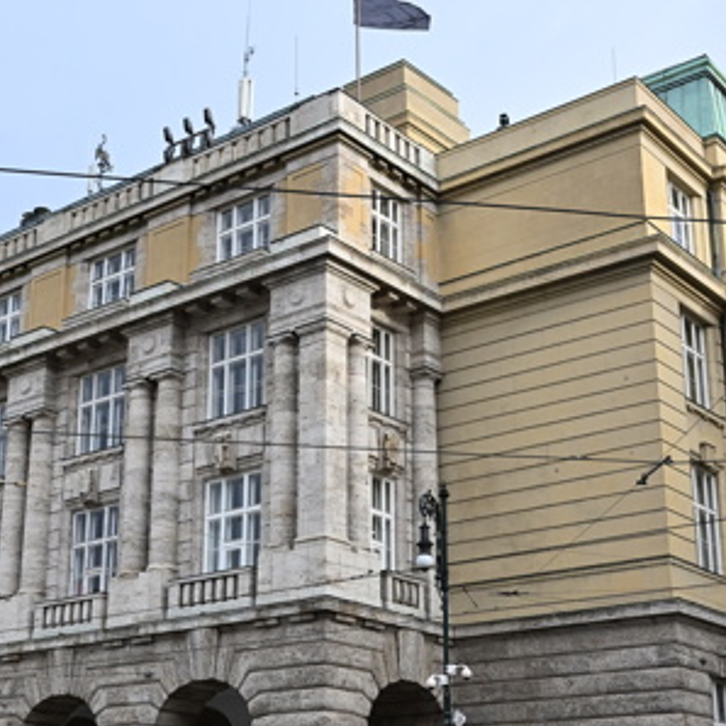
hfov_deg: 30.0
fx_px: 1353
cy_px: 468
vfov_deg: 29.9
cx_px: 324
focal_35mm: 57
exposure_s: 1/1600
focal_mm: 29
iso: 1250
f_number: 5.6
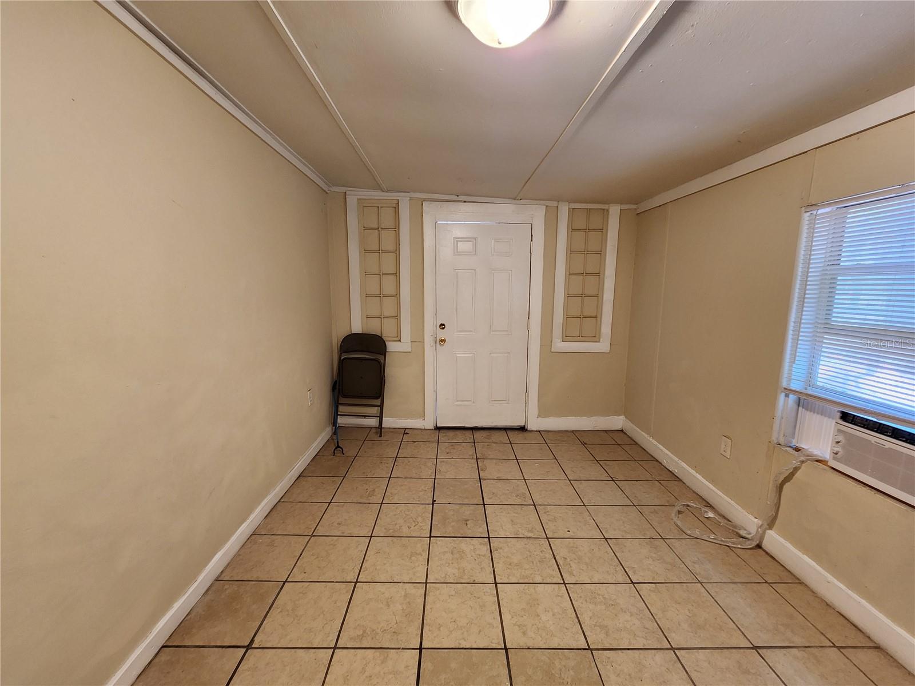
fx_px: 344
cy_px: 343
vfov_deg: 89.9
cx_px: 458
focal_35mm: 13
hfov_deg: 106.2
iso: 320
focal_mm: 2.2
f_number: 2.2
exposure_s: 1/30
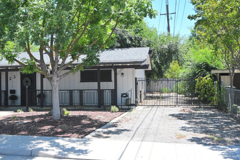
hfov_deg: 44.6
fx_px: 291
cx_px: 98
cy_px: 76
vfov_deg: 30.7
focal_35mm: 44
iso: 110
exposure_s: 1/250
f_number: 5.6
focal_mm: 30.5
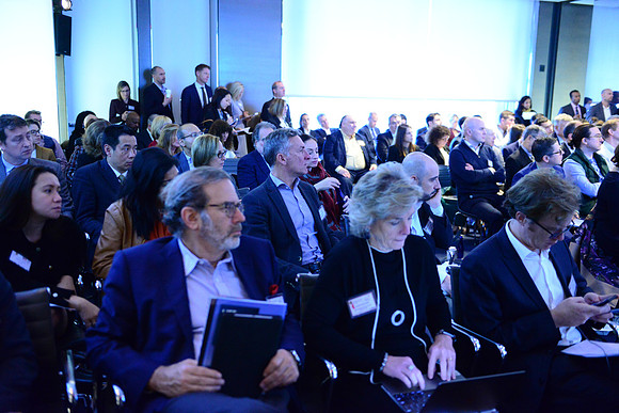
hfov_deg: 54.4
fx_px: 602
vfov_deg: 37.9
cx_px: 310
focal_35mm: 35
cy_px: 206
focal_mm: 35
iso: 6400
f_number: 2.8
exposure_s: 1/60
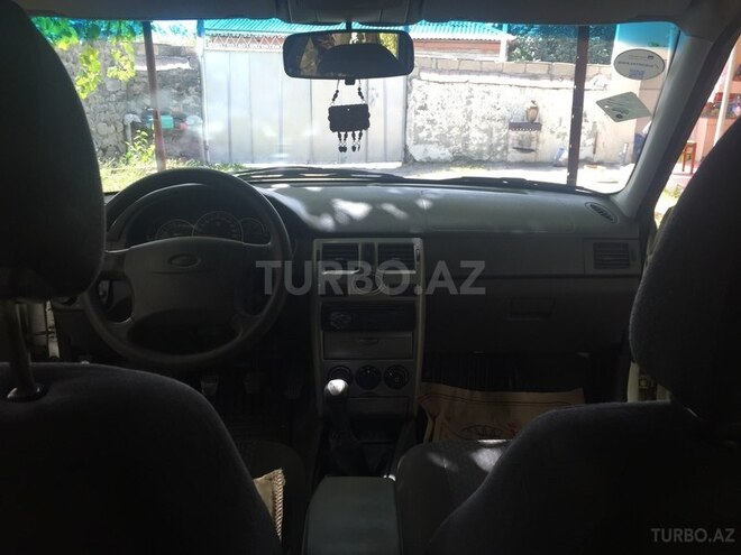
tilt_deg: -17.6
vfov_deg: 48.2
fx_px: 621
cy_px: 278
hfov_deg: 61.7
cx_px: 370
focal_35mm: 29
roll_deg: -0.8
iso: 32
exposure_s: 1/100
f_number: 2.2
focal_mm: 4.15
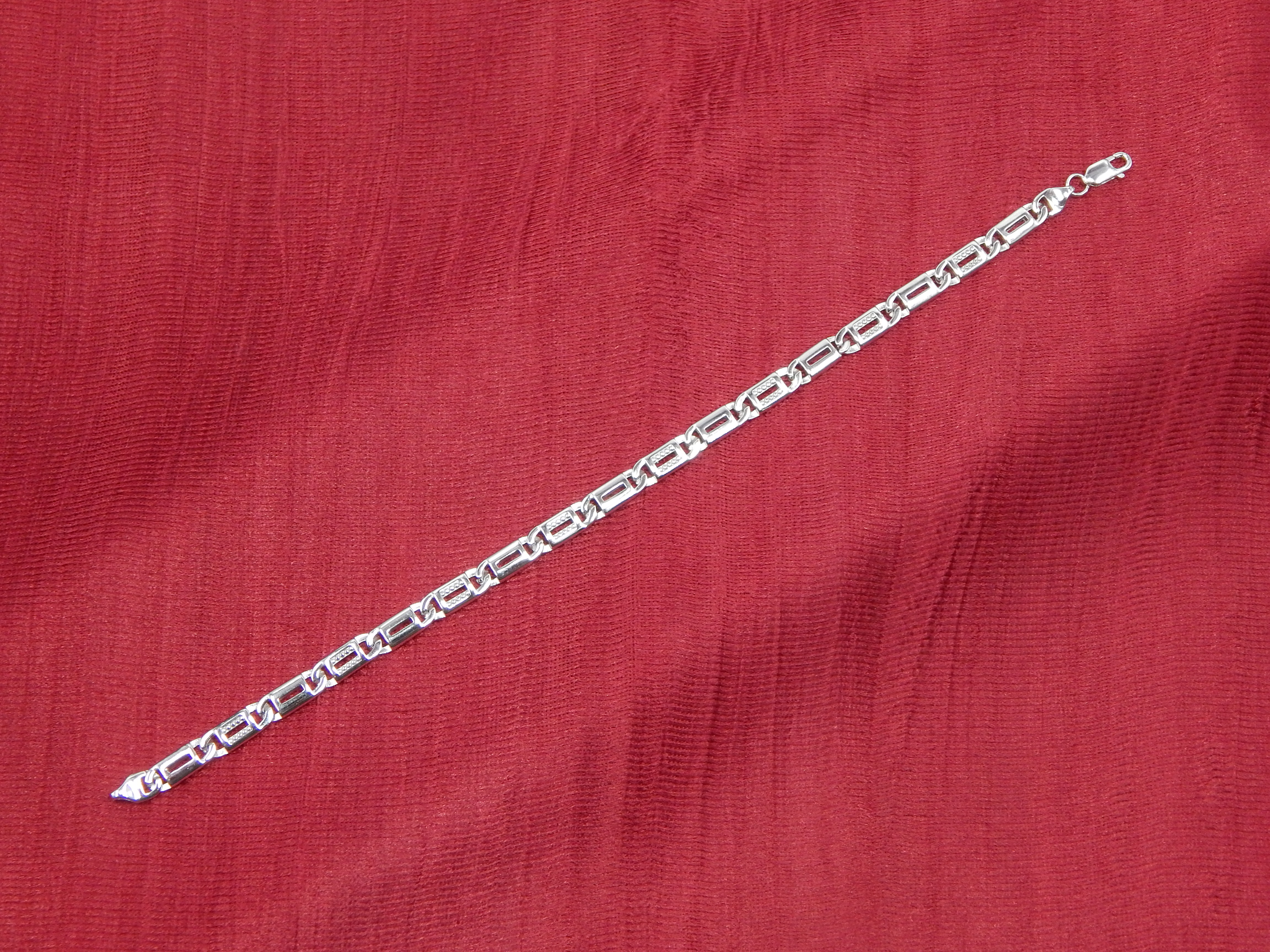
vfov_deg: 21.3
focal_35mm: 69
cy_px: 476
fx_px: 2531
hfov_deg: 28.2
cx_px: 635
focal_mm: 12.3
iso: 360
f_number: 4.1
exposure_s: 1/250
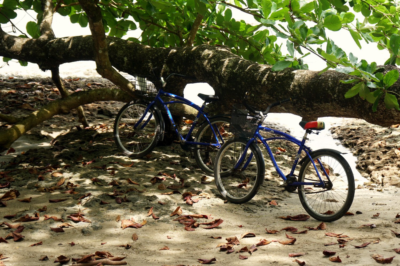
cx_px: 200
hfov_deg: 24.2
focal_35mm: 84
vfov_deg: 16.3
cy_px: 133
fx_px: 933
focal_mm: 56
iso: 100
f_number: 4
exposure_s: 1/160
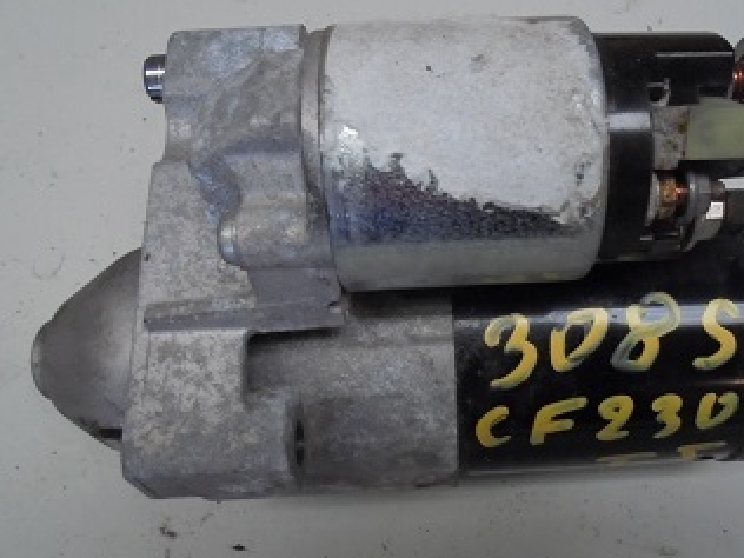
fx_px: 688
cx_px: 439
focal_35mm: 32
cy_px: 278
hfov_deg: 56.5
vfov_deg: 44.2
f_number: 3.5
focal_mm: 4.6
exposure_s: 1/30
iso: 320
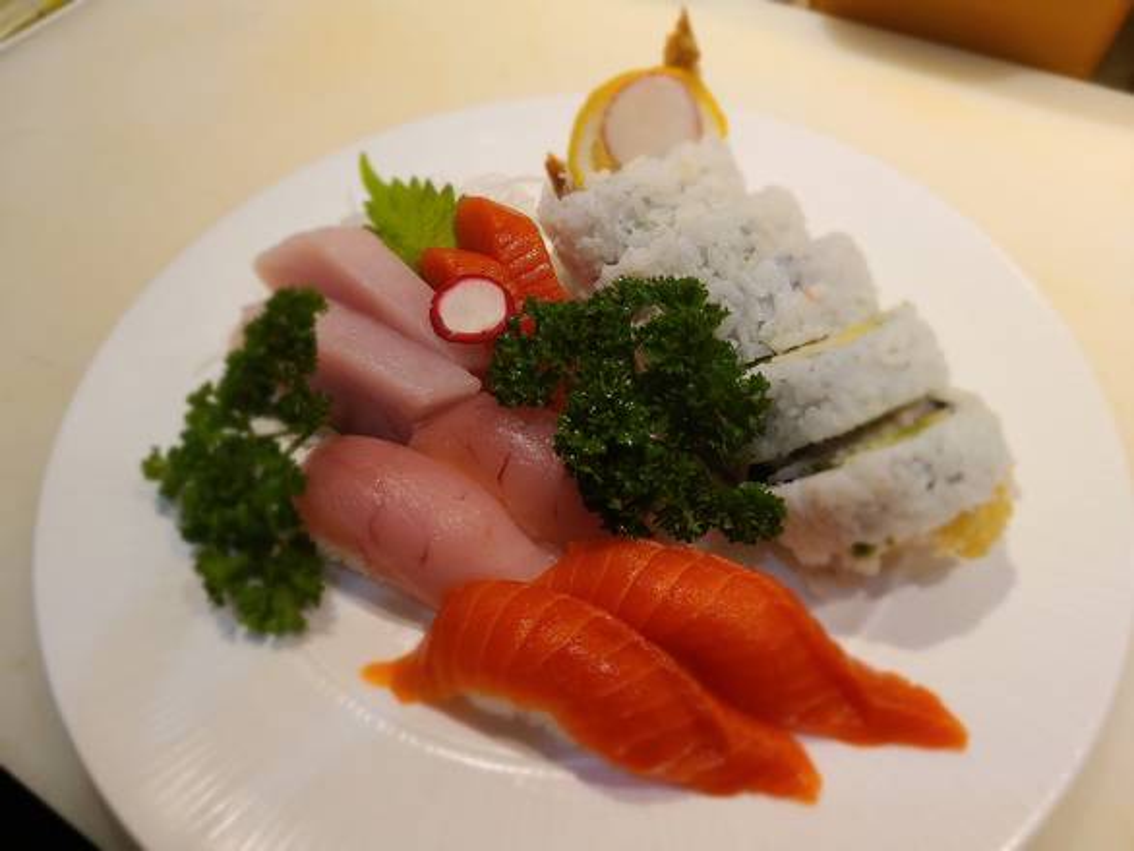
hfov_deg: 67.3
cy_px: 426
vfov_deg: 53.1
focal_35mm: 26
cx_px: 567
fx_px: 852
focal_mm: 5.4
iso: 250
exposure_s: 1/60
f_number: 1.8
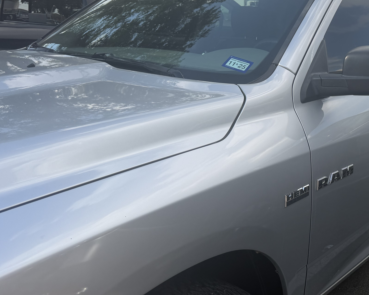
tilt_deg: -10.3
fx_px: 459
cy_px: 112
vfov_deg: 35.5
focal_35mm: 42
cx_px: 319
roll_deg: -3.4
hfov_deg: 41.0
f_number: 1.78
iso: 80
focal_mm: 6.76
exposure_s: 1/2703
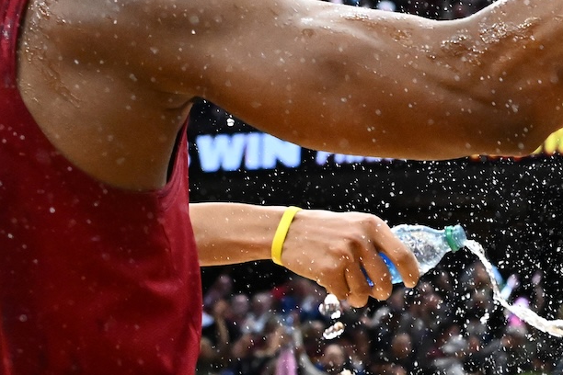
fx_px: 2299
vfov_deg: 9.3
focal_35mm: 147
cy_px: 330
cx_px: 737
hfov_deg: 13.4
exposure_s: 1/1600
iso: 6400
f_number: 4
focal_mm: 36
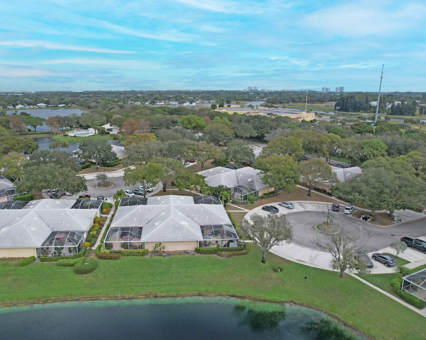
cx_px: 180
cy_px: 169
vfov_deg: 56.8
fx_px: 315
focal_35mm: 25
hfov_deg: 67.7
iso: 130
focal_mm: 8.38
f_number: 2.8
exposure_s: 1/1250
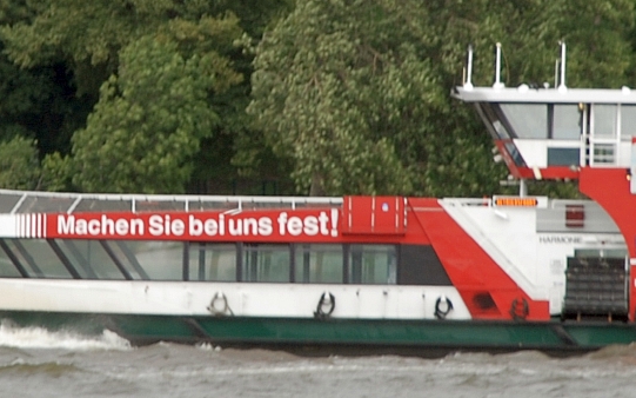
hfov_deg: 5.4
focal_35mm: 391
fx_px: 6776
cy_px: 165
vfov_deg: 3.4
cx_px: 317
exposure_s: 1/100
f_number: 5.6
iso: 100
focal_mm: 135
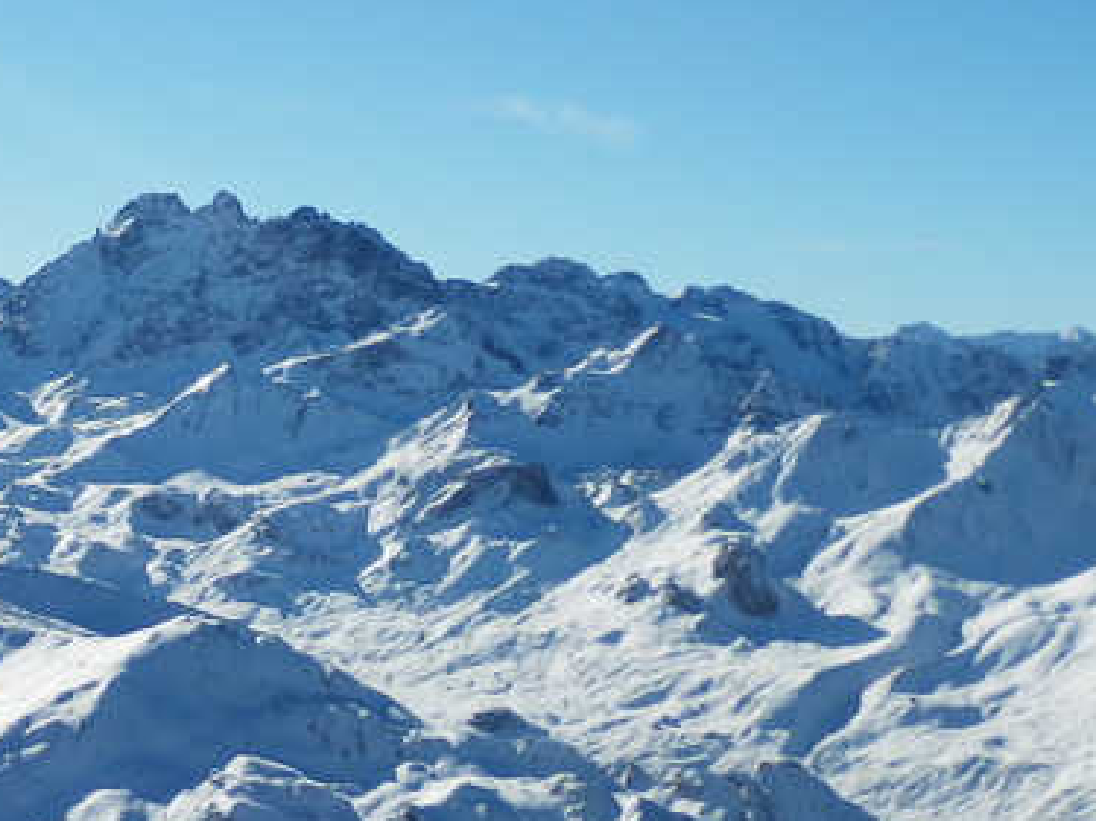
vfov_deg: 18.0
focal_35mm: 82
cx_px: -254
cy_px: 438
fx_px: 2595
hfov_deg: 21.9
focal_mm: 5.5
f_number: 9.4
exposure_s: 1/250
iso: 80
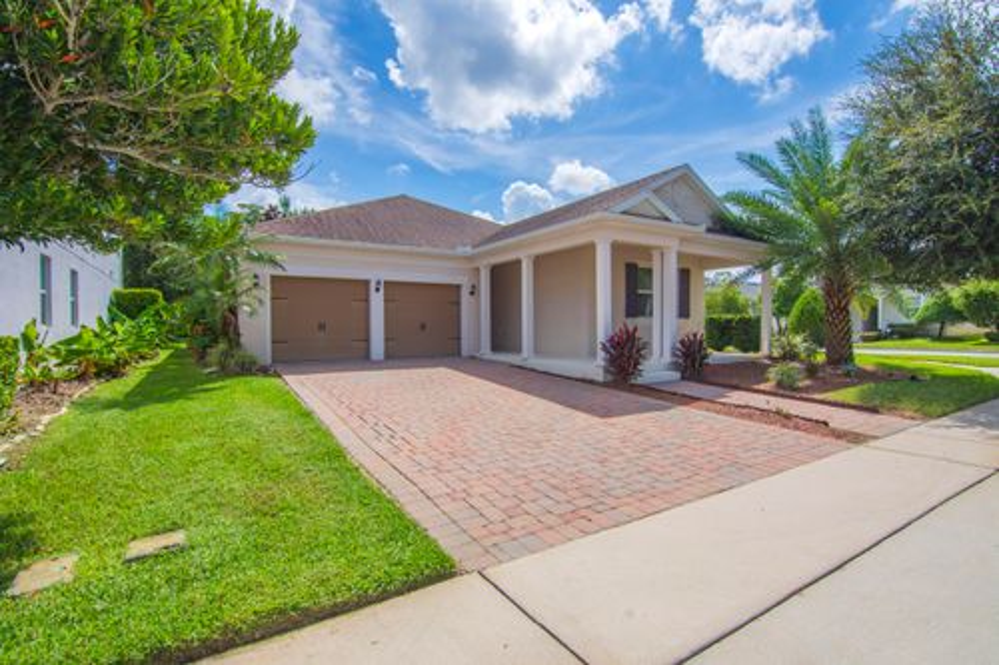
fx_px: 666
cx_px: 500
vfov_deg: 53.1
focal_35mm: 24
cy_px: 332
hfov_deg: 73.8
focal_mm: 16
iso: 100
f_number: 10
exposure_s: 1/250
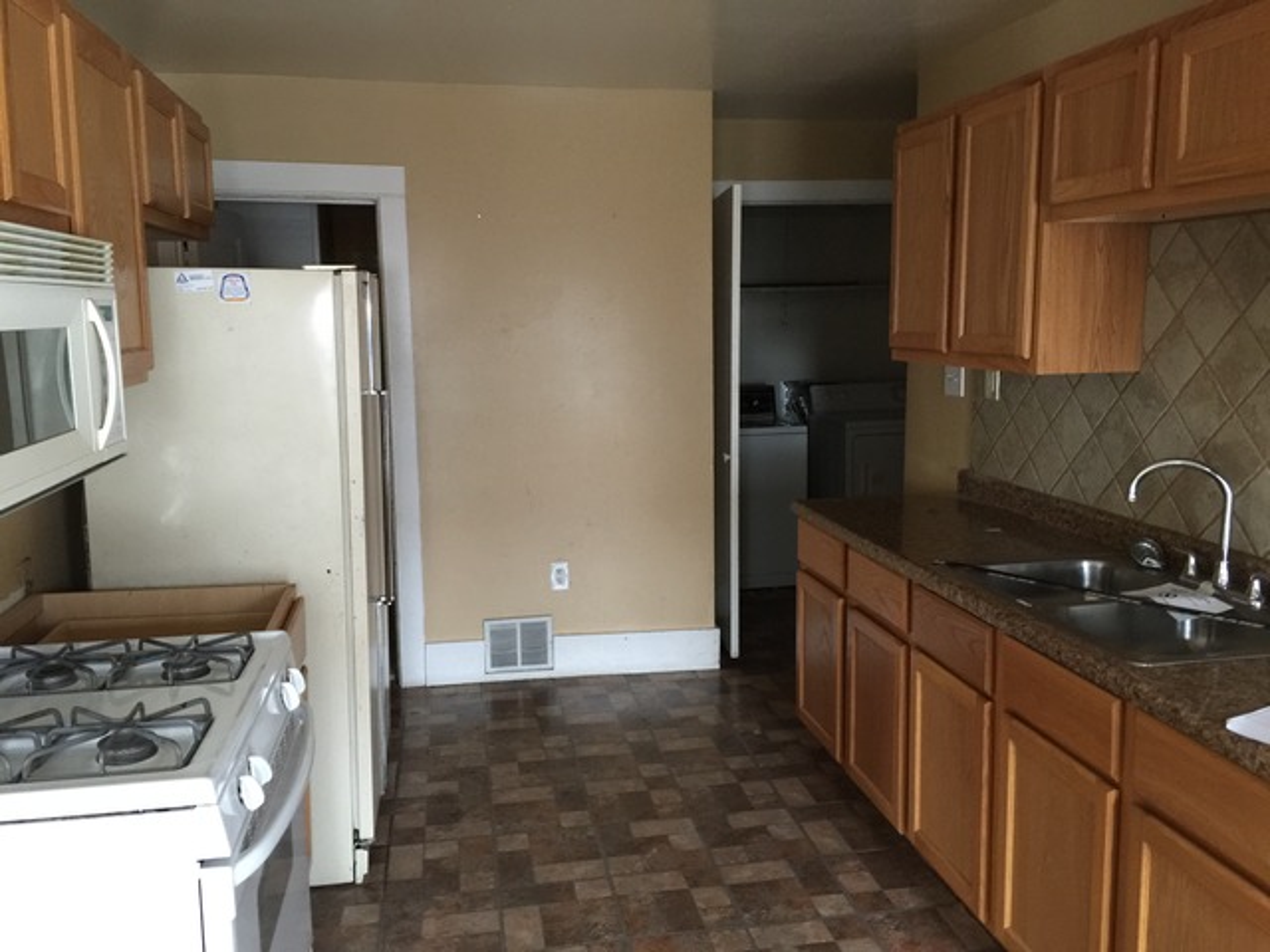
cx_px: 635
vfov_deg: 48.2
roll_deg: +1.8
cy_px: 476
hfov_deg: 61.7
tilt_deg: -8.4
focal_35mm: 29
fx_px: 1064
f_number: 2.2
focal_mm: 4.15
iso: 125
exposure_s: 1/8
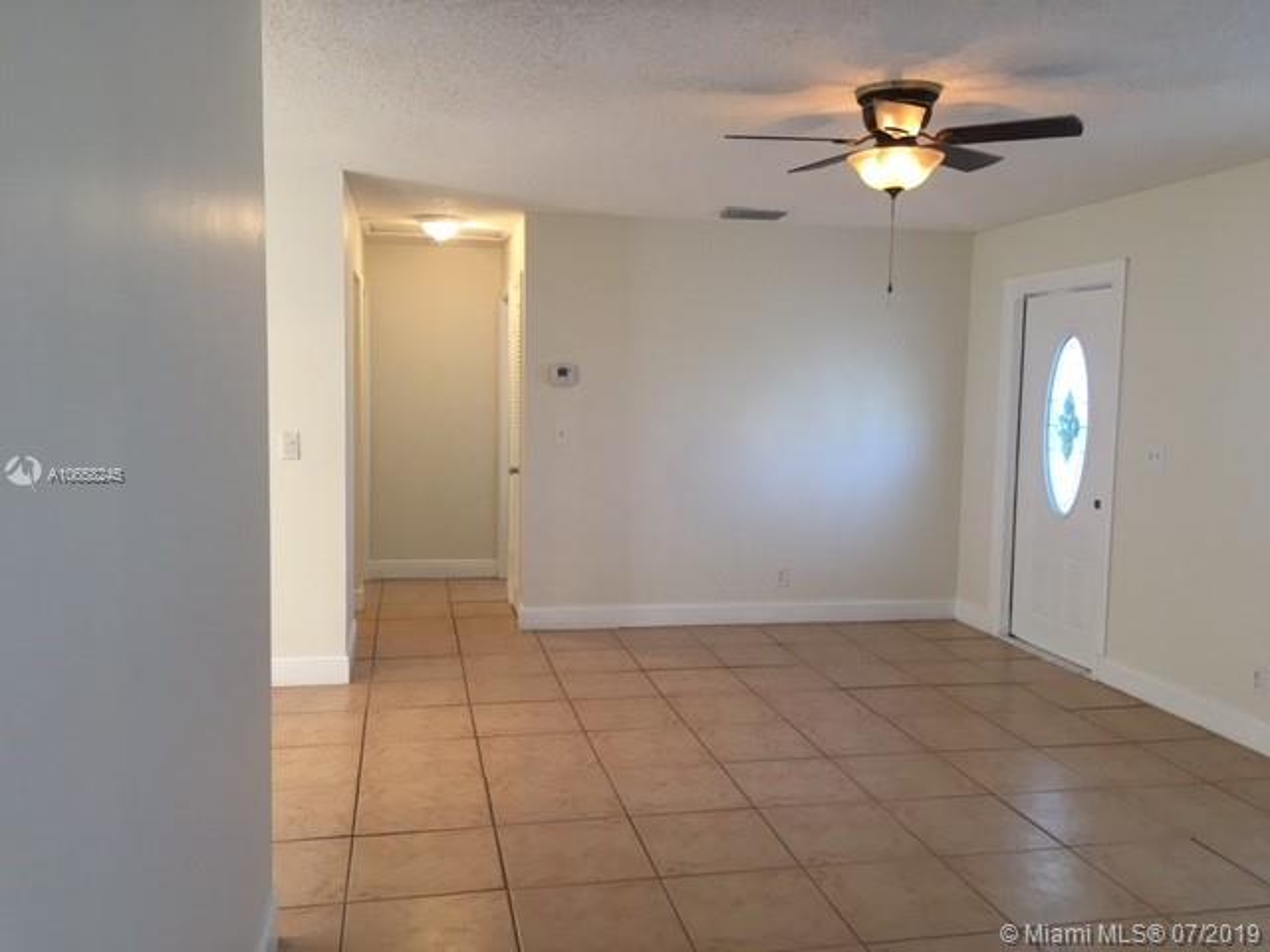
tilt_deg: -3.2
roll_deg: -1.2
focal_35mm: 29
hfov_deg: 61.7
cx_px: 635
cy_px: 476
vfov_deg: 48.2
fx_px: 1064
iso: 32
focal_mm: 4.15
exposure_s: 1/17
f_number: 2.2
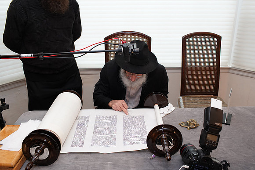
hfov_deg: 54.4
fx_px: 248
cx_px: 128
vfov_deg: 37.9
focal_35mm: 35
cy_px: 85
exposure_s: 1/125
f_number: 5.6
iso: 1600
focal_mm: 35
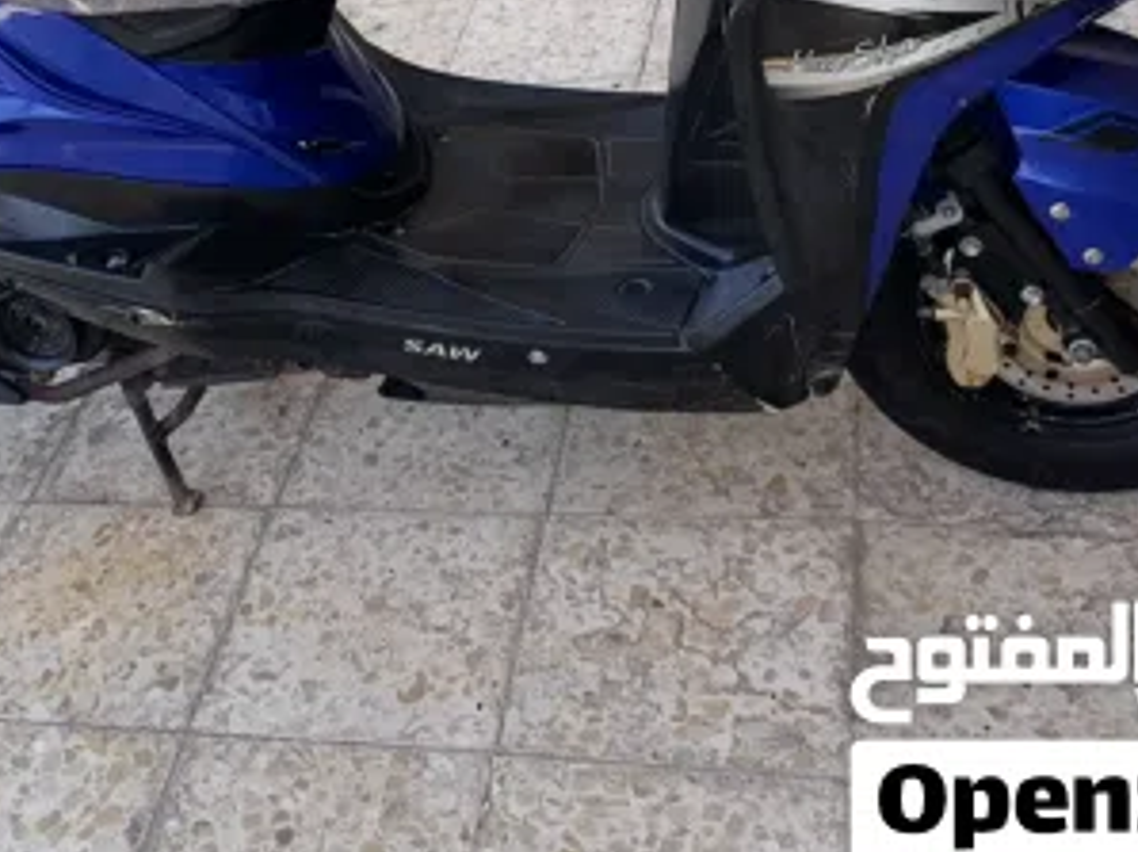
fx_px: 1905
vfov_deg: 24.3
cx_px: 275
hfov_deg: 32.6
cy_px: 50
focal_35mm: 58
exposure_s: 1/315
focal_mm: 5.3
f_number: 1.8
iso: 50
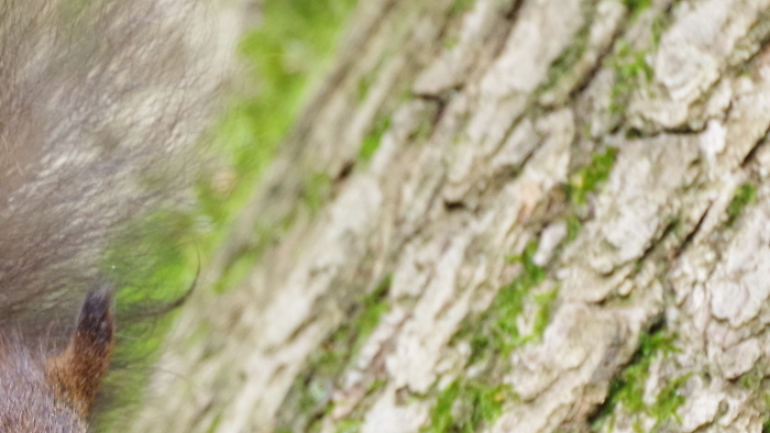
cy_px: 547
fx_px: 27486
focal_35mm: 1346
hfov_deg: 1.6
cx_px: -156
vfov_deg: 0.9
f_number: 6.3
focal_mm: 300
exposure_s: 1/100
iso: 1600
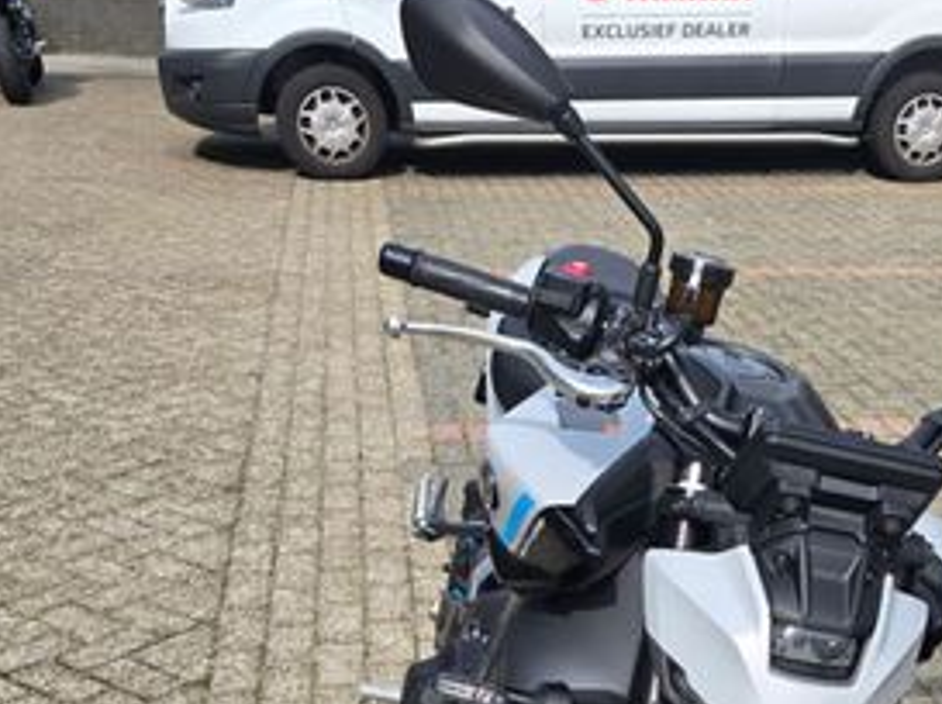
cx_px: 656
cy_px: 776
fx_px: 1468
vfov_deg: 25.1
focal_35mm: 54
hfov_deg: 35.1
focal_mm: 6.3
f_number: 1.7
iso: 12
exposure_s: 1/466
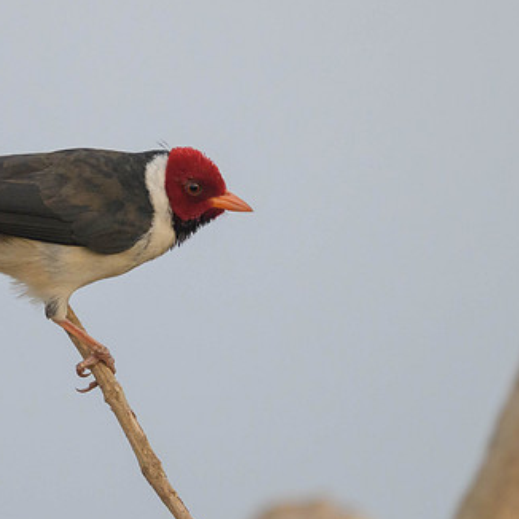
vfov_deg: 1.0
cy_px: 201
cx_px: 123
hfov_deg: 1.0
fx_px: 30550
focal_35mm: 1801
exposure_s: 1/640
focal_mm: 560
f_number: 4
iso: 640
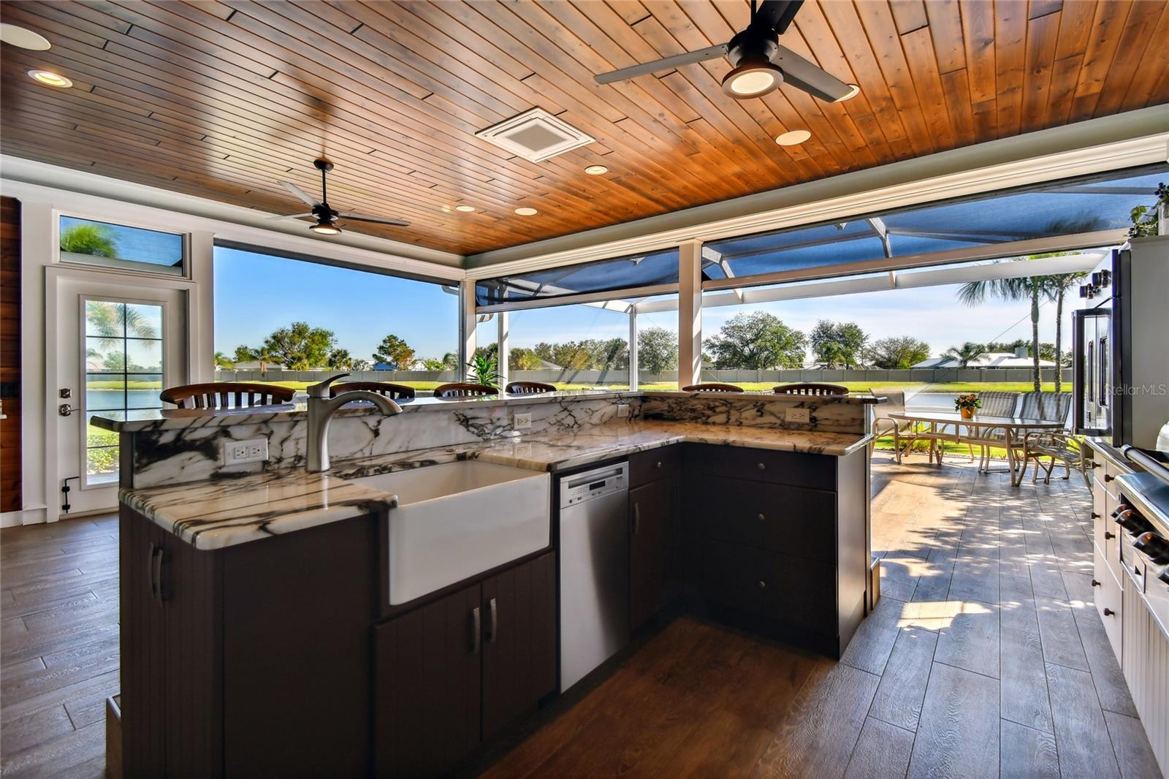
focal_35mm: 15
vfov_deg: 77.3
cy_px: 390
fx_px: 487
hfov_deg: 100.4
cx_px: 584
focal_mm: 10
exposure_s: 1/200
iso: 100
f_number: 7.1
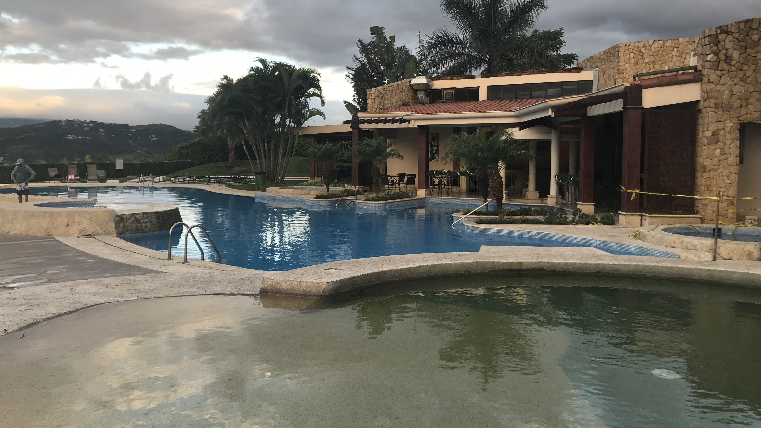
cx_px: 375
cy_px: 192
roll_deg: -1.6
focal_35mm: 31
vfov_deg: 37.7
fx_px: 626
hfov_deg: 62.6
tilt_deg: -1.8
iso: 20
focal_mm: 3.99
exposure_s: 1/217
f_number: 1.8
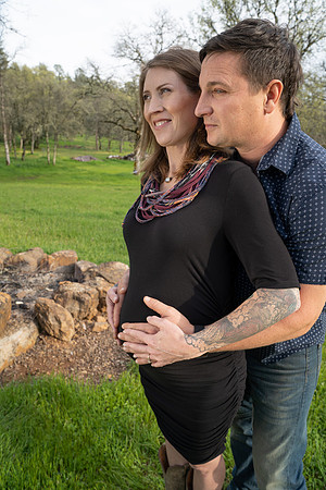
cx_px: 163
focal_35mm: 24
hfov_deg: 53.1
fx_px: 326
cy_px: 245
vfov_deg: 73.7
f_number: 6.3
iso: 100
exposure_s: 1/125
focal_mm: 24
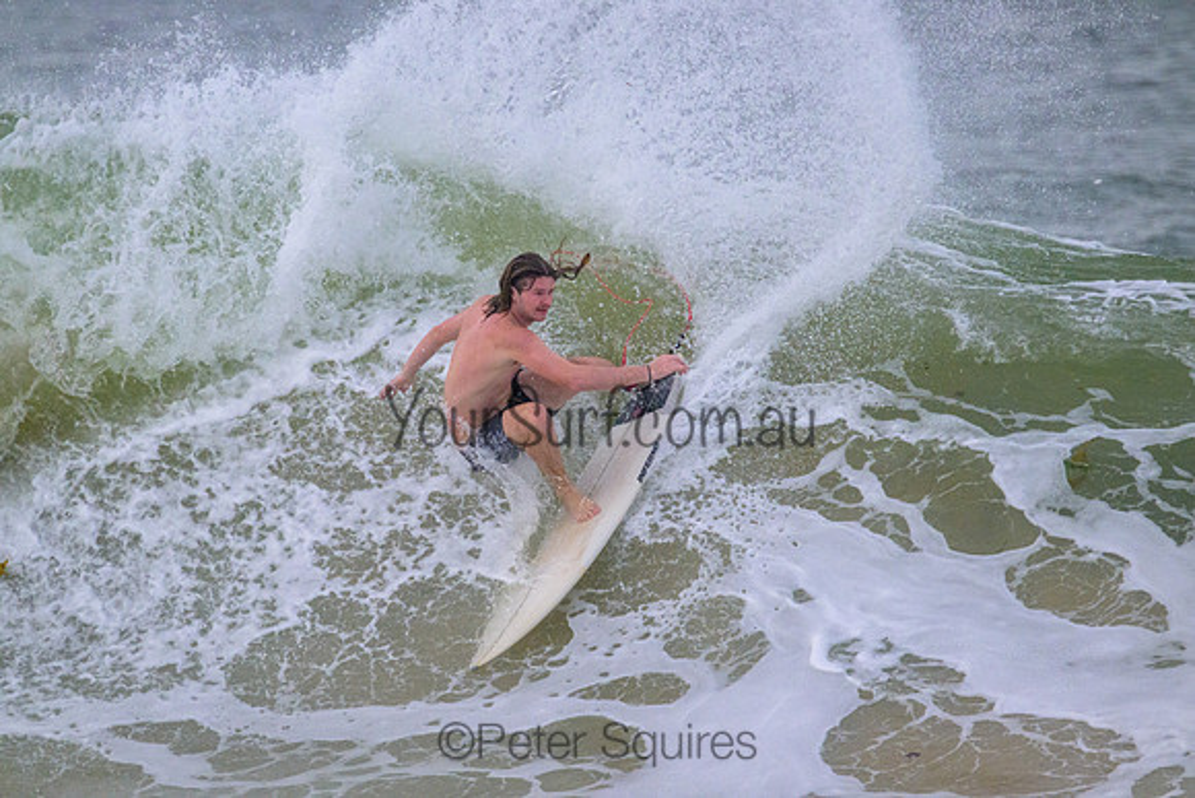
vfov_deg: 1.7
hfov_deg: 2.6
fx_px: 26561
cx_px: 598
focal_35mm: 800
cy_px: 399
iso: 4000
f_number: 11
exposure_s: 1/3200
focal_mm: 800
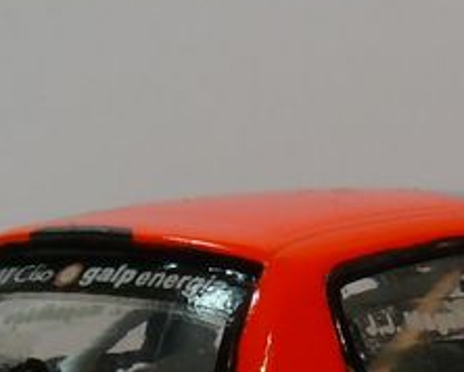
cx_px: 297
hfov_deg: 8.6
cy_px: 441
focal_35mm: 225
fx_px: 3093
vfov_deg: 6.8
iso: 100
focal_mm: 8.5
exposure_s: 1/4
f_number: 11
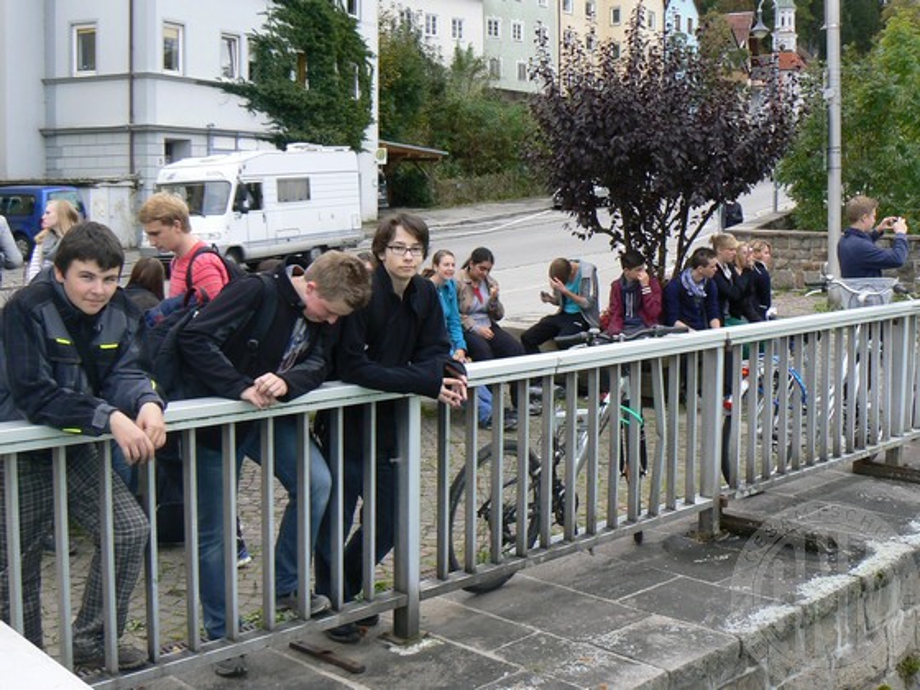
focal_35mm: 36
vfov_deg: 39.7
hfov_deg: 51.4
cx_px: 460
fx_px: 957
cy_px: 345
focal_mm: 6
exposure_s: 1/125
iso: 80
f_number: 5
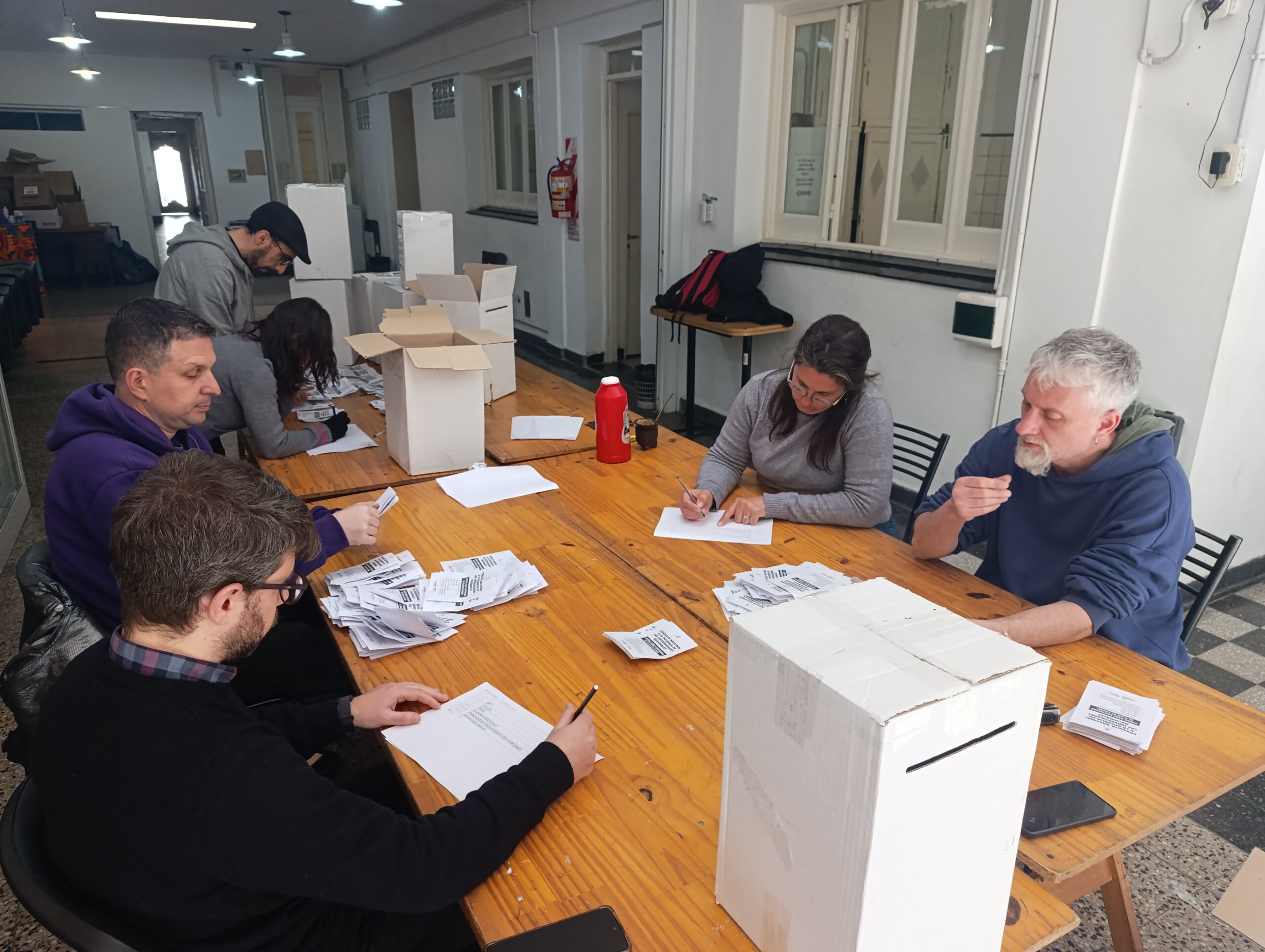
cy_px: 476
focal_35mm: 23
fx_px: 842
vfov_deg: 59.0
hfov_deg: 73.8
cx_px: 632
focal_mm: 6.14
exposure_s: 1/100
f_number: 1.6
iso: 320
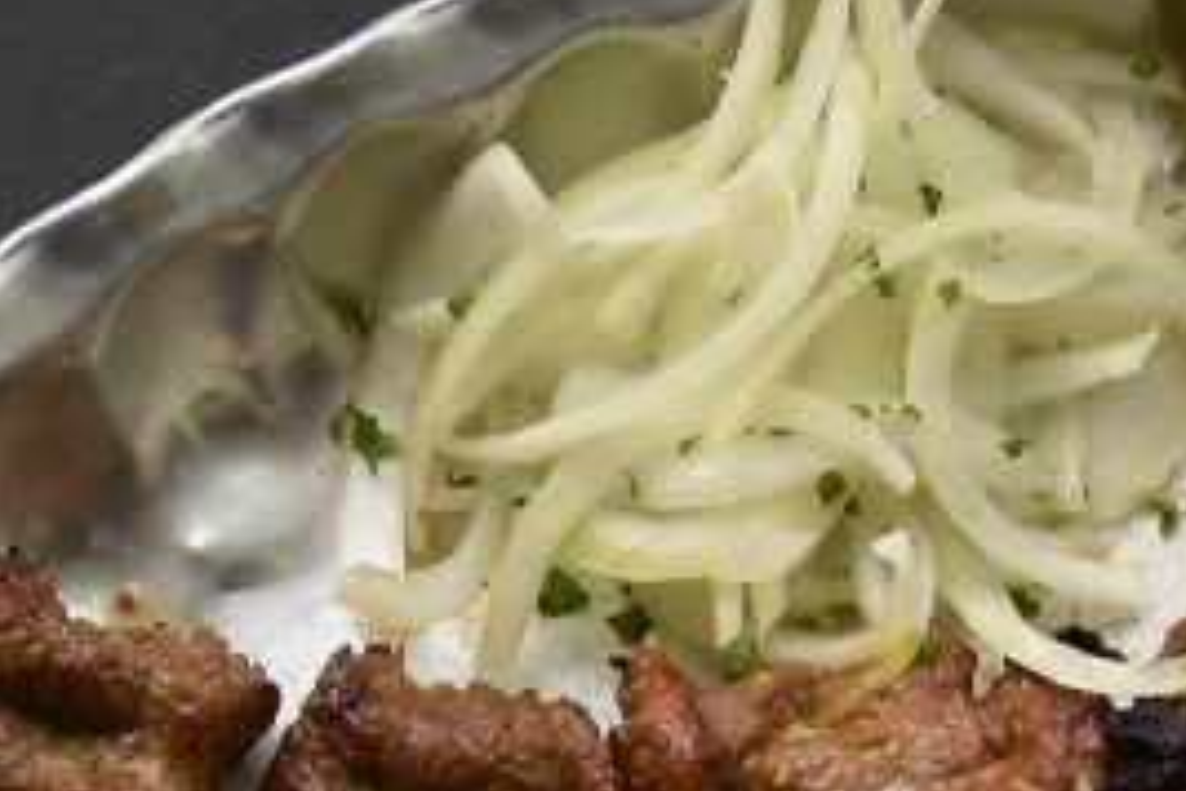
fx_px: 14396
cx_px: 1528
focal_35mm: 437
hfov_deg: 4.7
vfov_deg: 3.1
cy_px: 1951
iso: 100
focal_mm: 48
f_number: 4.8
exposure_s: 1/320
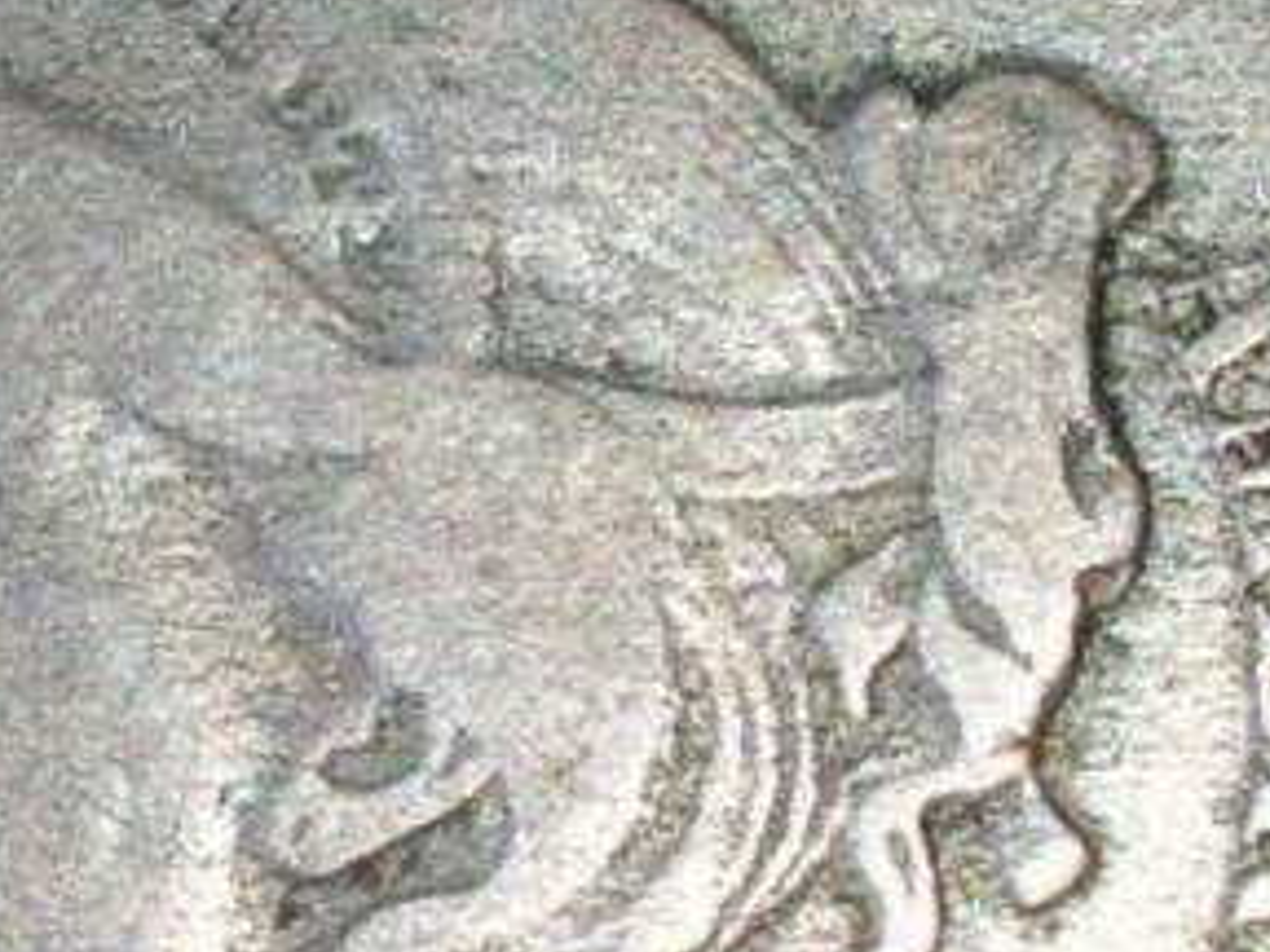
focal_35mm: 161
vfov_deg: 9.2
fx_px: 5907
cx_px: 331
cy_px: 740
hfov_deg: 12.2
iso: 50
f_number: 5.9
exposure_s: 1/60.1
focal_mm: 9.7
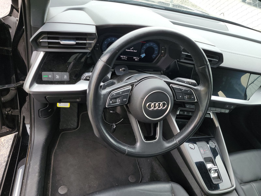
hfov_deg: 71.6
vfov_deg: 56.8
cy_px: 98
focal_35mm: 24
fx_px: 181
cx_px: 130
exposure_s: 1/119
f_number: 1.8
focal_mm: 6.7
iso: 65
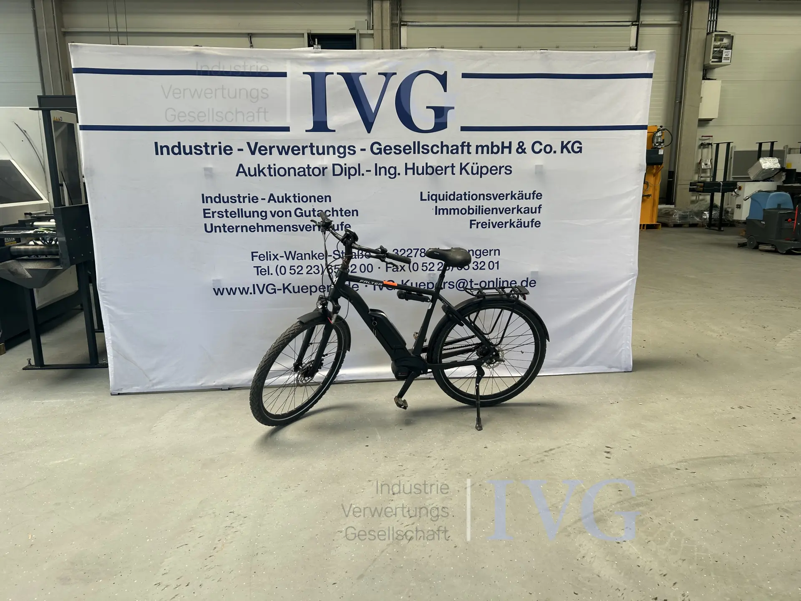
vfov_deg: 53.1
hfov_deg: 67.3
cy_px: 300
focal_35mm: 26
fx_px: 602
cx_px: 400
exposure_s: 1/210
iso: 40
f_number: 1.5
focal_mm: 5.7
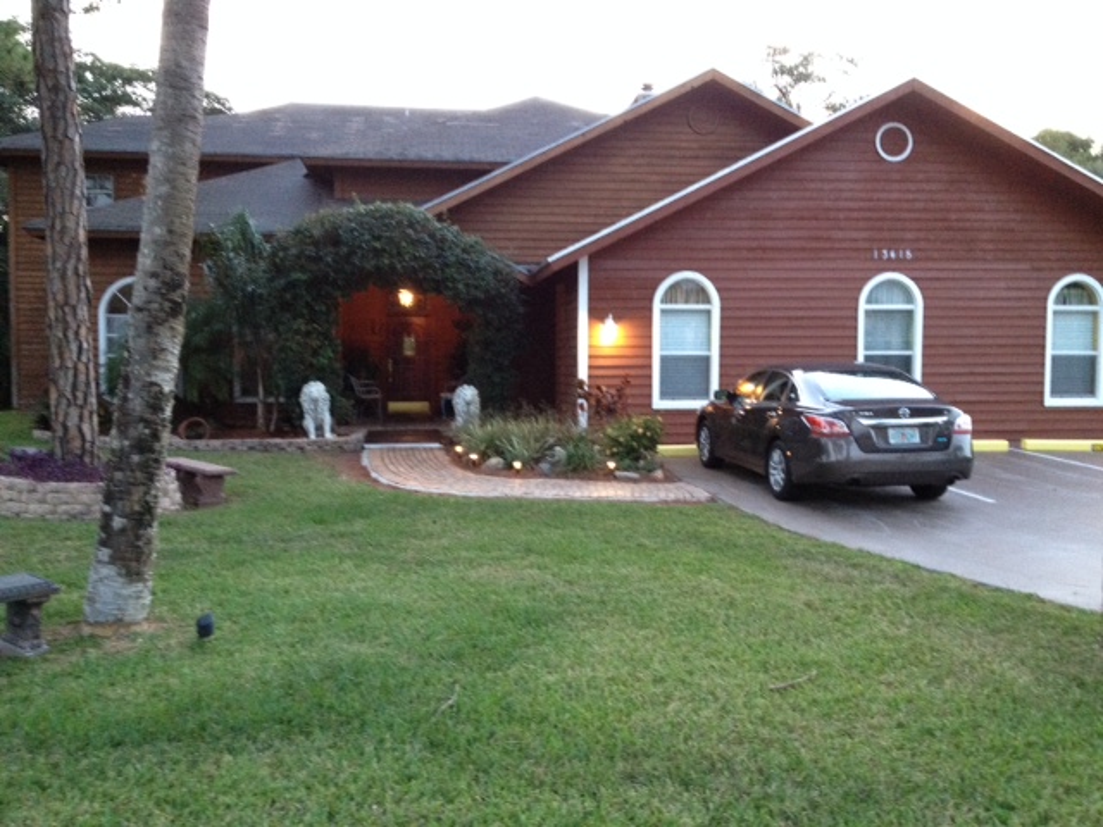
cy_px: 414
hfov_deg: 52.6
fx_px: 1115
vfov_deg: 40.7
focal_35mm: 35
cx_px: 552
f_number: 2.4
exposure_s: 1/20
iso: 320
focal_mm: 4.28
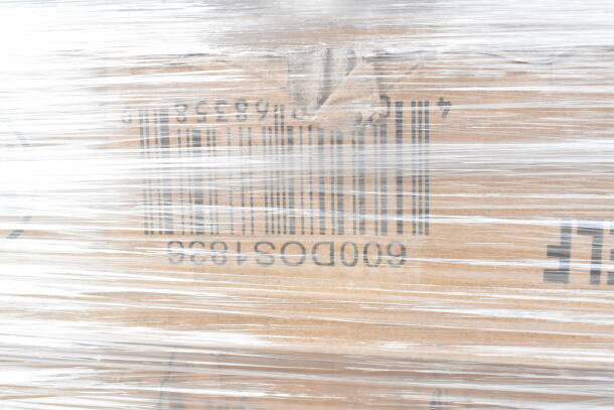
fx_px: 665
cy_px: 205
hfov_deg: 49.5
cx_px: 307
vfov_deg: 34.2
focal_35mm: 39
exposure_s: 1/400
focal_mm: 26
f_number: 10
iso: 1600
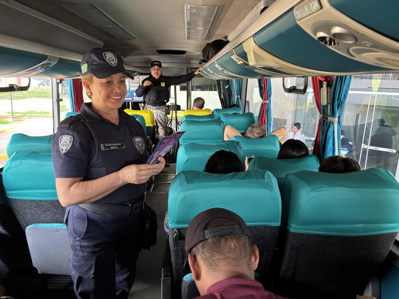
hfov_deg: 65.3
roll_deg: -1.2
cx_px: 199
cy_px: 152
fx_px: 311
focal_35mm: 27
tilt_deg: -12.3
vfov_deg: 51.4
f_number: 1.6
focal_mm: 5.96
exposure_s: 1/60
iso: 250
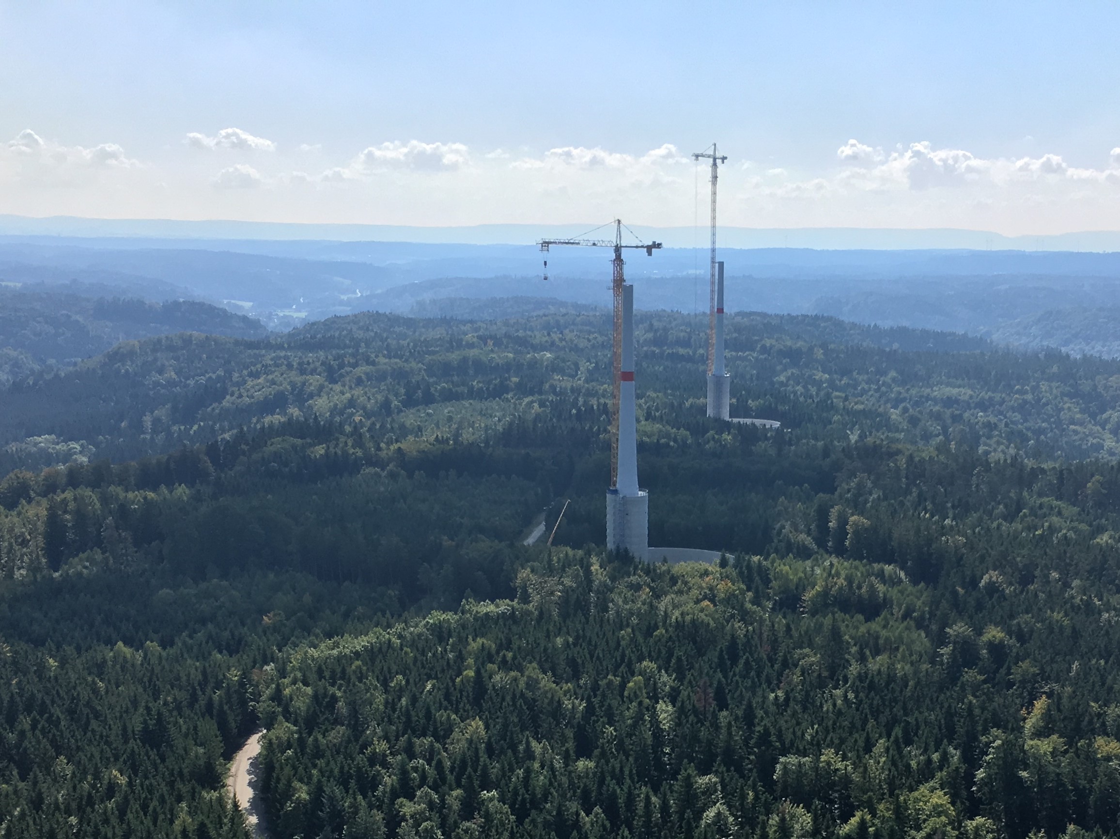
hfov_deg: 61.7
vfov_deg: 48.2
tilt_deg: -17.3
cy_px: 420
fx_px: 938
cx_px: 560
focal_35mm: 29
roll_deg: -1.2
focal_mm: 4.15
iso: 25
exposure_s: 1/1748
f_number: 2.2
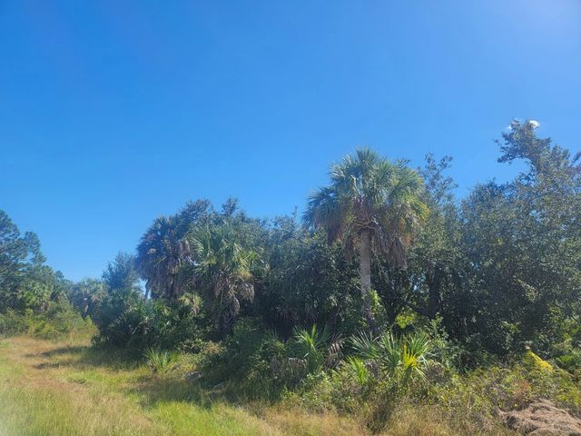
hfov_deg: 71.6
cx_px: 290
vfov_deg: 56.8
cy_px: 218
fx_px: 403
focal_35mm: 24
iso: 16
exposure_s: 1/601
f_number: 1.8
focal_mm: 6.7
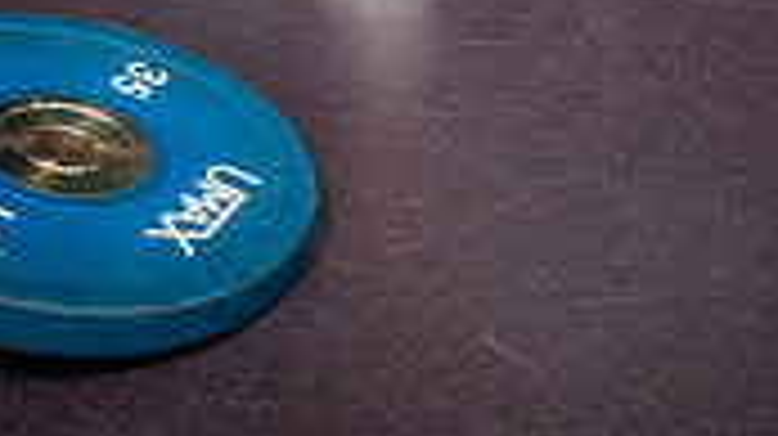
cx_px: 522
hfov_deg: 21.7
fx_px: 2020
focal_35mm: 98
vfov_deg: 10.7
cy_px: -562
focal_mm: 36
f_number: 7.1
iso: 800
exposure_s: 1/250
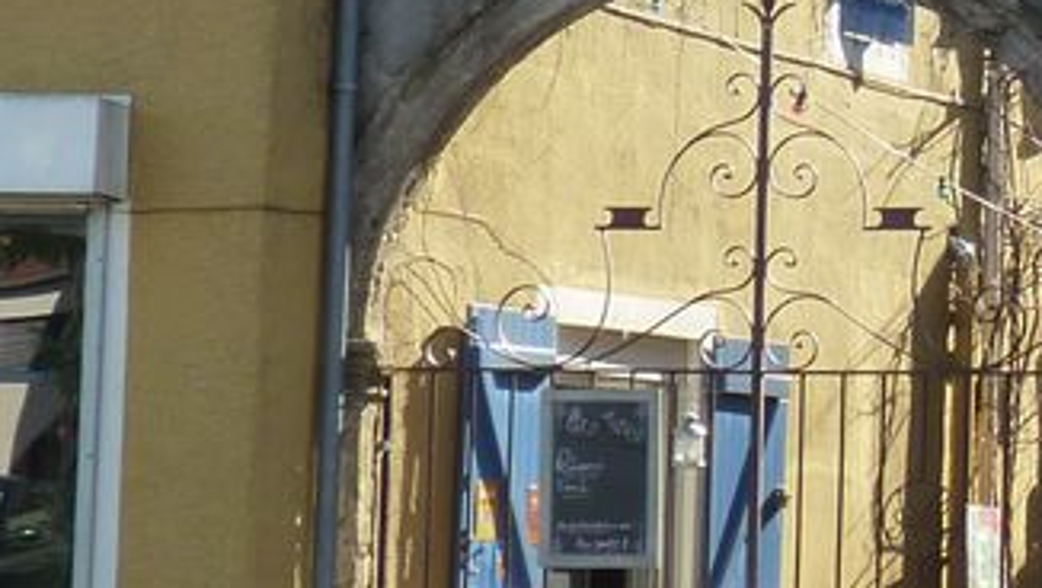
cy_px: 19
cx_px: 1534
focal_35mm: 149
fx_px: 4120
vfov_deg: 8.1
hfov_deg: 13.6
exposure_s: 1/200
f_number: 4
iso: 125
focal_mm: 5.4
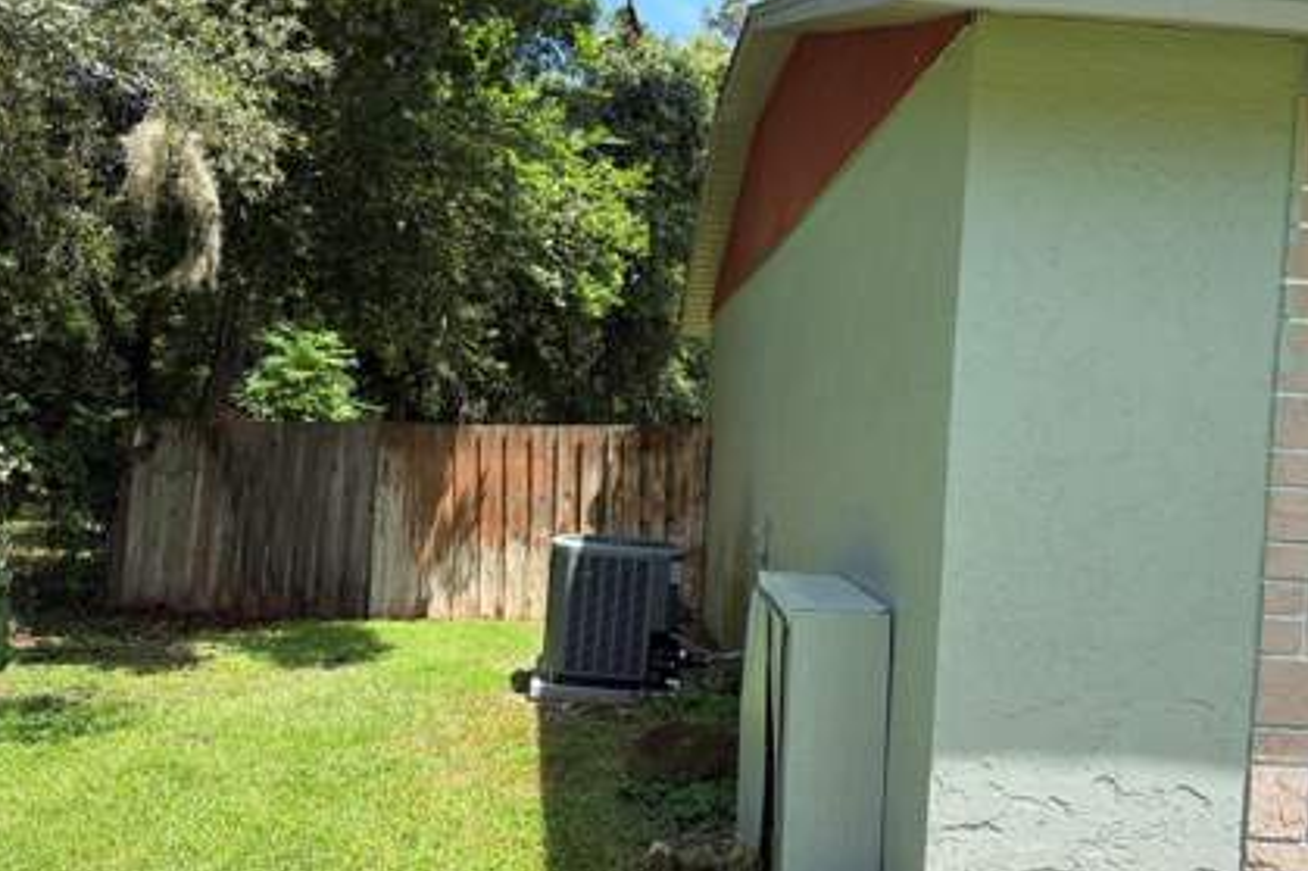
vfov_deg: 42.3
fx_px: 1126
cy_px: 459
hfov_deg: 60.3
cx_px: 665
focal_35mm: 31
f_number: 1.6
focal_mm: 5.96
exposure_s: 1/830
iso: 50
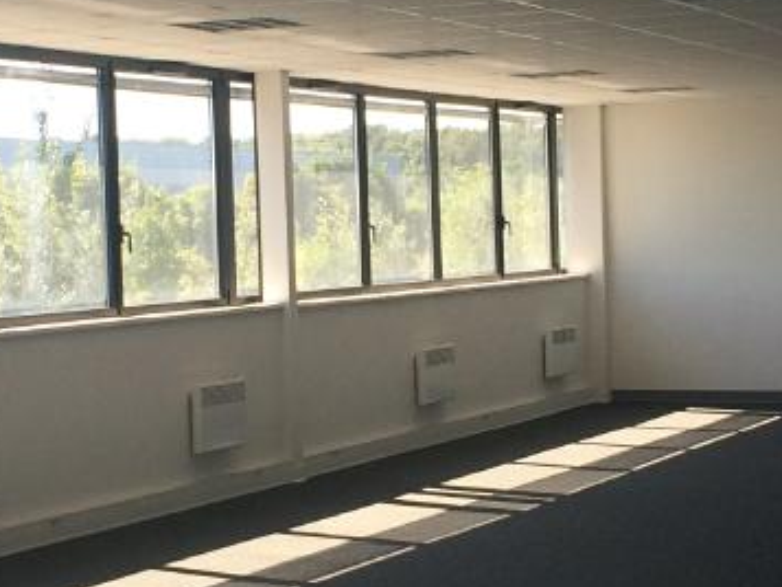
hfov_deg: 18.9
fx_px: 2350
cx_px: 405
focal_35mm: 104
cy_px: 318
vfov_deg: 14.2
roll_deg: +1.8
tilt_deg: -3.7
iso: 32
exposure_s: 1/279
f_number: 2.2
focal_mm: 4.15
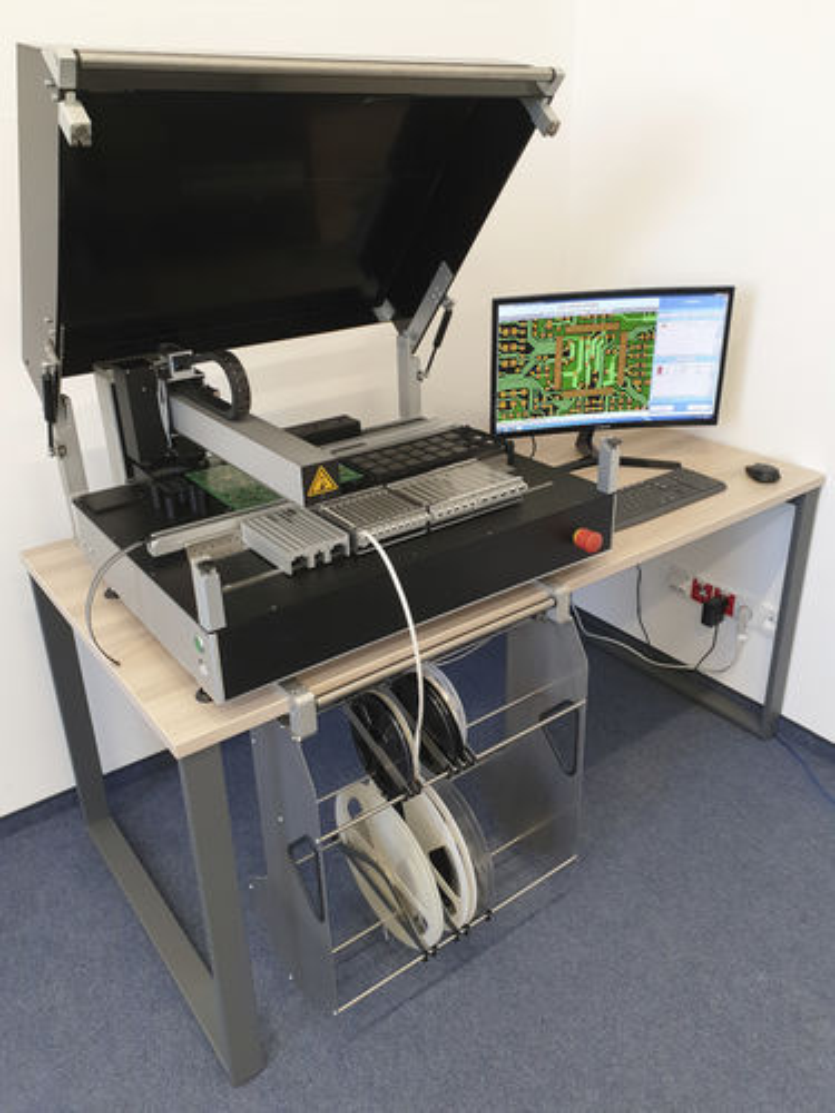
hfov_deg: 53.1
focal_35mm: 26
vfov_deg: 67.3
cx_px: 418
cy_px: 556
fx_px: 836
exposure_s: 1/50
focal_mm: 4.3
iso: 80
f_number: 2.4
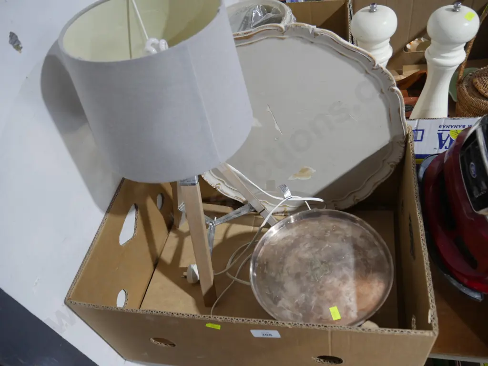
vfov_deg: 49.7
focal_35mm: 28
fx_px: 395
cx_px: 244
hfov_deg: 63.4
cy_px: 183
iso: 1000
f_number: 3.5
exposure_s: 1/60
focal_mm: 14
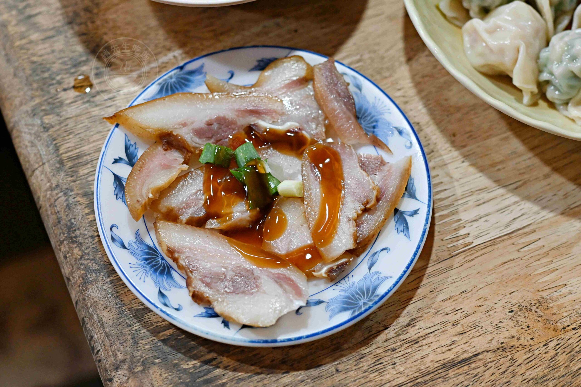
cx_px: 290
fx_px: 1210
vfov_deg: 18.2
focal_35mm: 75
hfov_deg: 27.0
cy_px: 194
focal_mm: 50
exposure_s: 1/200
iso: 900
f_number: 3.2
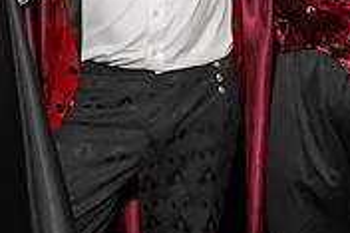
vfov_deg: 13.9
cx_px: 176
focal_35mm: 94
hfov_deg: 21.7
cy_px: -84
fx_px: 913
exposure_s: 1/250
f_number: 8
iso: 800
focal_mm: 17
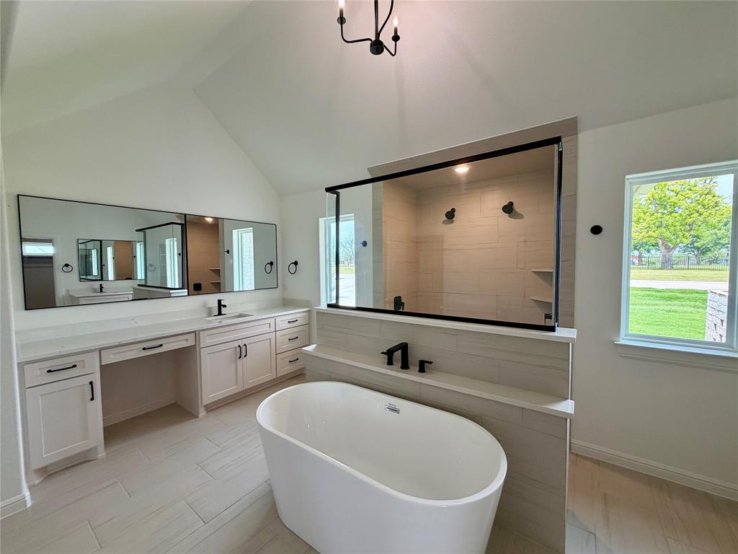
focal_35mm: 14
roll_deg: +1.7
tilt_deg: -1.6
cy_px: 277
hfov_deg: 102.1
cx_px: 369
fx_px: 298
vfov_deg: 85.7
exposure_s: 1/120
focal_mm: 2.22
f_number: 2.2
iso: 125
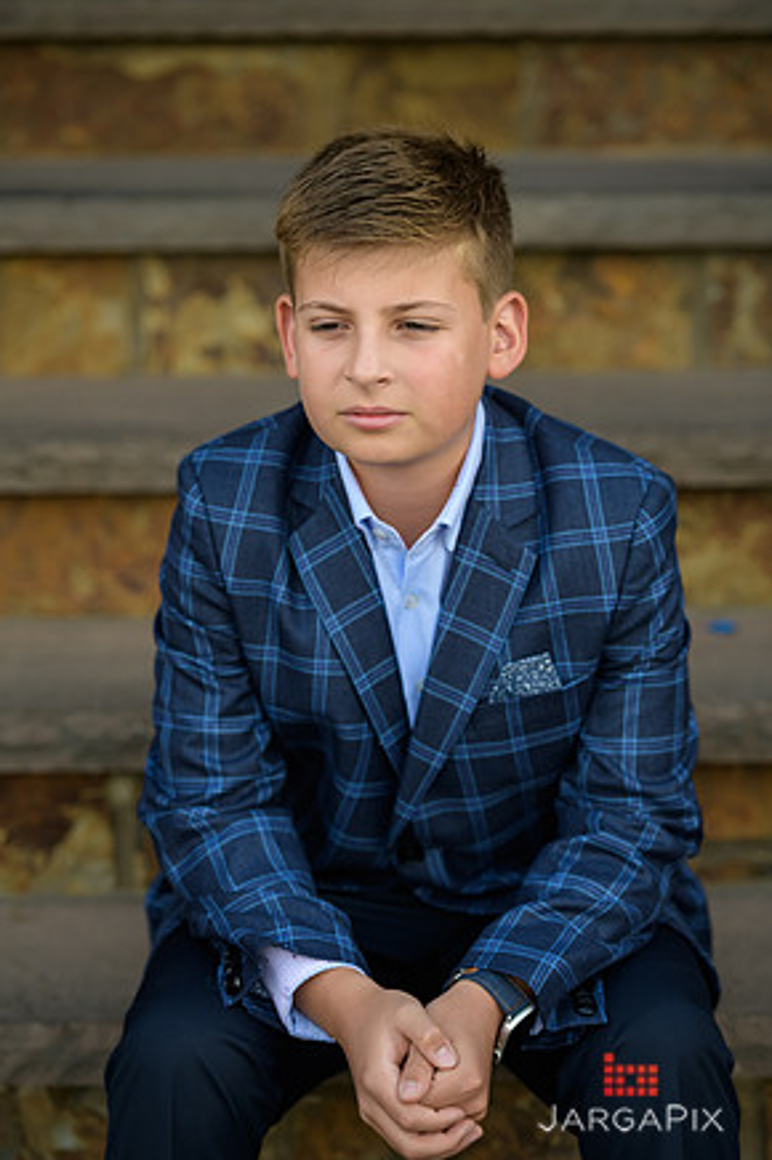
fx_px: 4059
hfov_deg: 10.9
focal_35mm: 126
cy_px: 591
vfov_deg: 16.3
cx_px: 391
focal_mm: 122
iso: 200
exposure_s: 1/640
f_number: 3.2
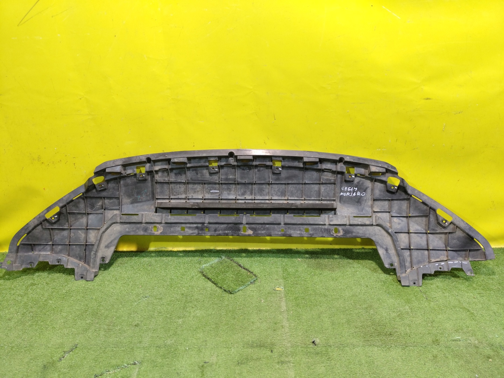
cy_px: 189
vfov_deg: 56.8
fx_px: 349
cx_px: 252
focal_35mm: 24
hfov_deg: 71.6
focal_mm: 5.59
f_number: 1.88
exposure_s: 1/50
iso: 237
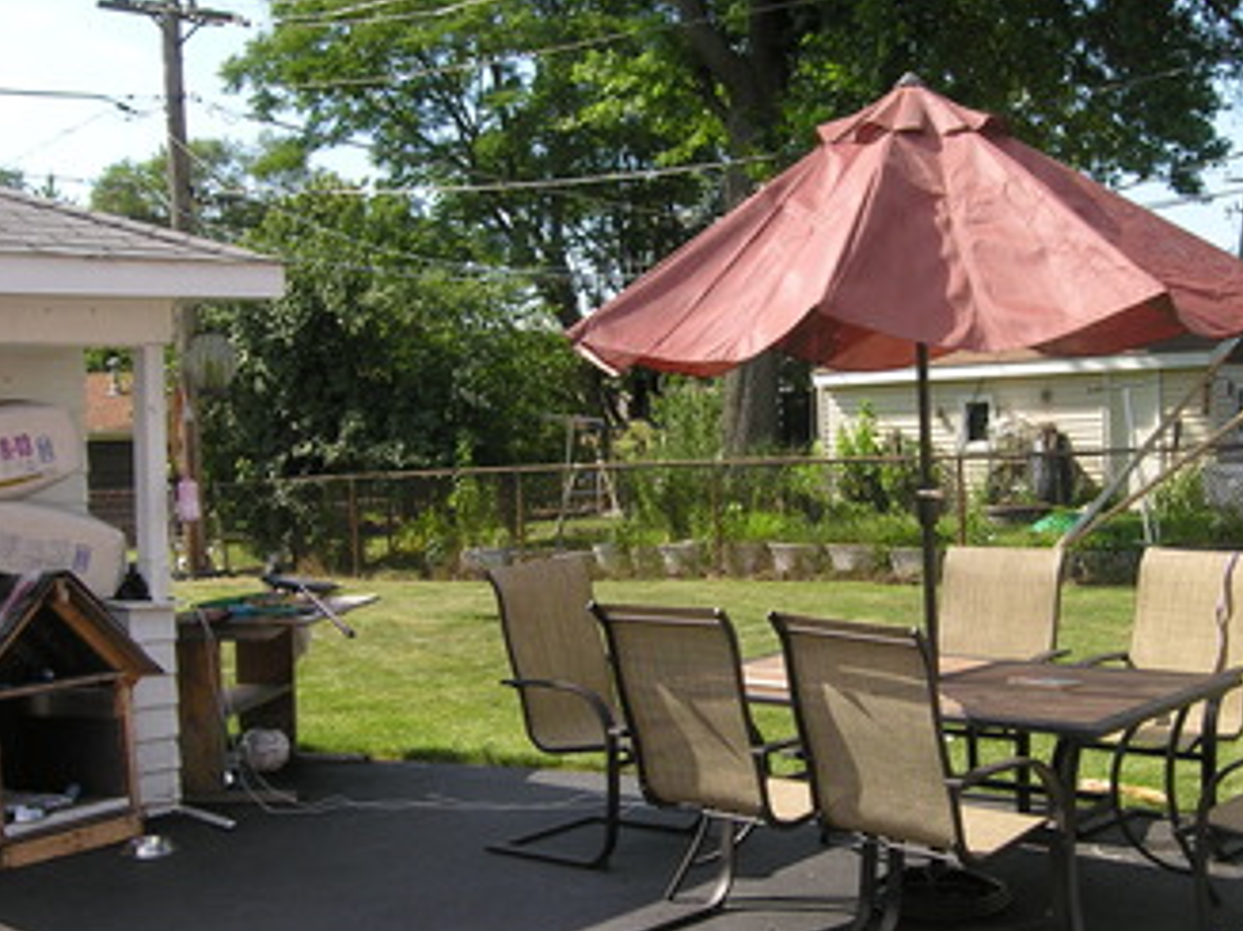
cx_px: 783
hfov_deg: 40.1
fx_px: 1687
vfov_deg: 30.8
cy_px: 521
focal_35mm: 47
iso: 50
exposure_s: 1/170
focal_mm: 6.1
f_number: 5.1
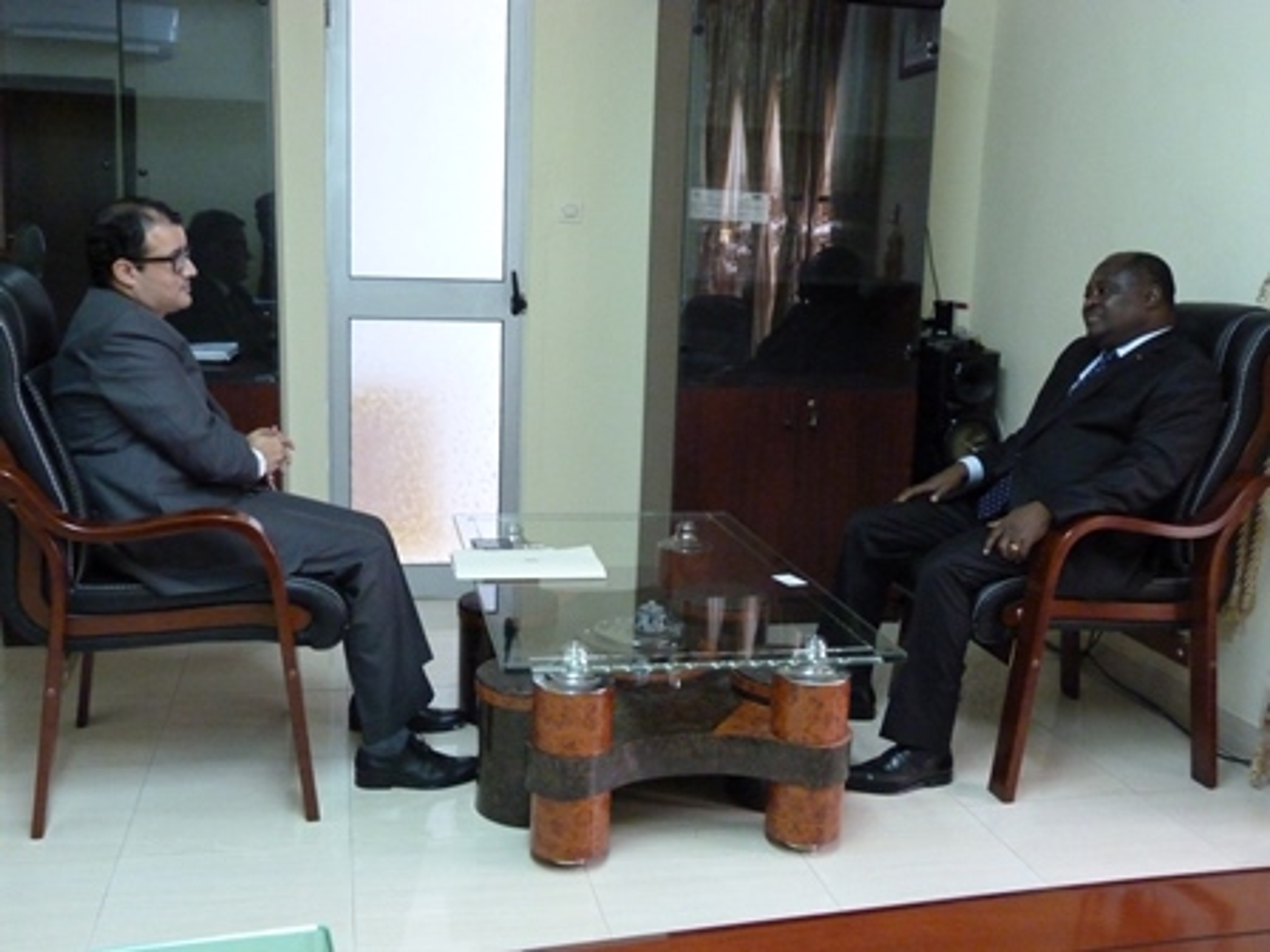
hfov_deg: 54.0
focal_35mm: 34
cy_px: 476
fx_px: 1247
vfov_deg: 41.8
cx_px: 635
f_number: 3
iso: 800
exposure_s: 1/30
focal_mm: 6.2
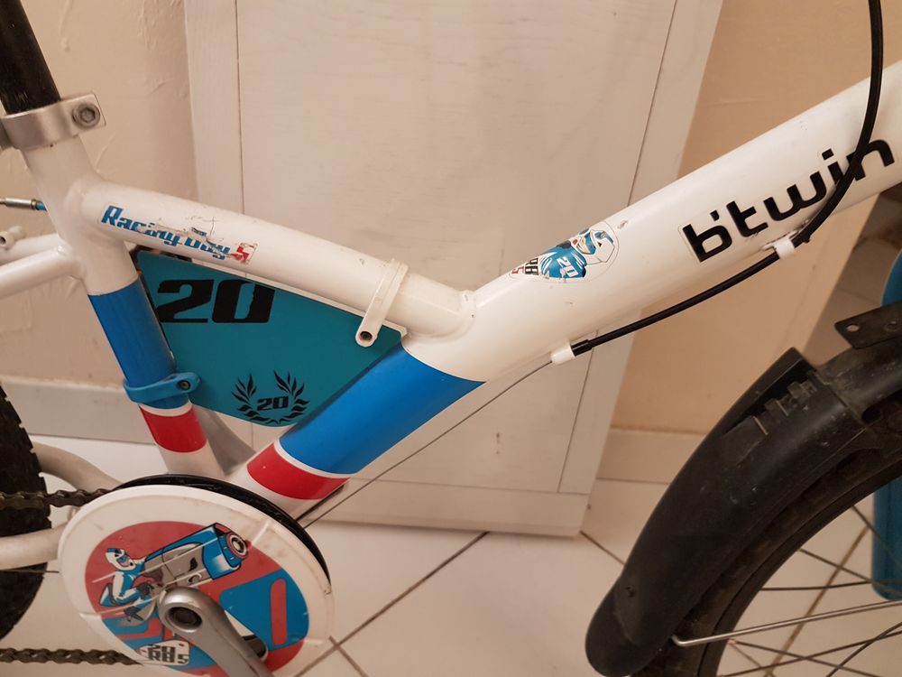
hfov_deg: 67.3
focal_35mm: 26
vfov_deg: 53.1
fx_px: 677
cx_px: 451
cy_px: 338
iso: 160
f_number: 1.7
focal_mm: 4.2
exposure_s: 1/25
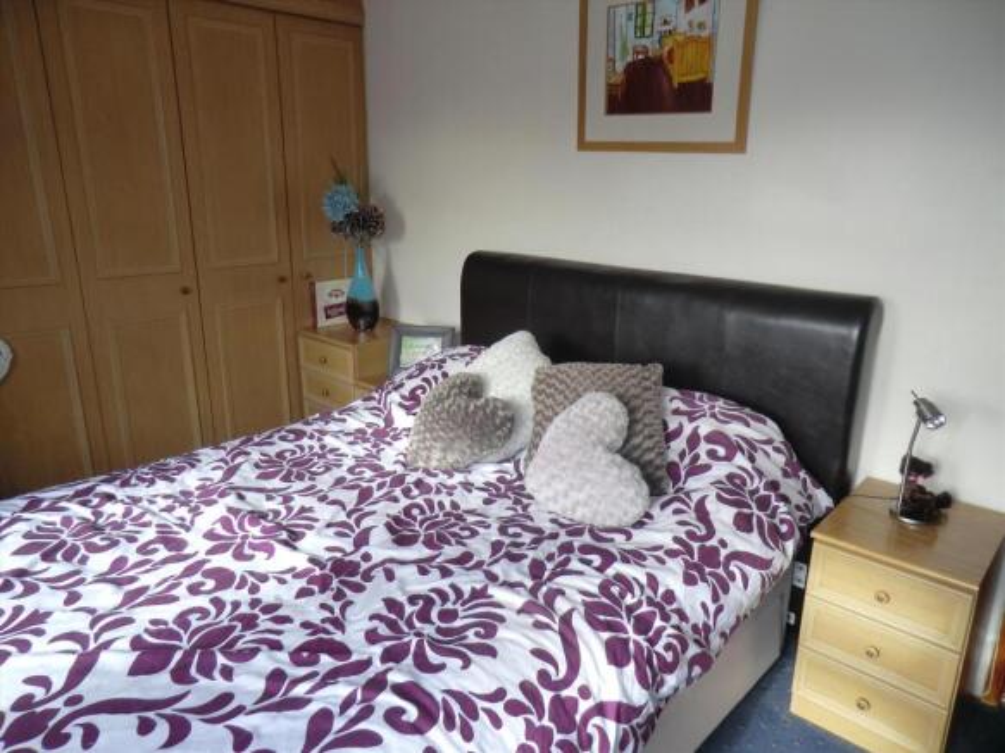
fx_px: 697
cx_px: 502
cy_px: 376
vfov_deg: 56.8
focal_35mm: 24
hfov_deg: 71.6
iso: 100
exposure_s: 1/60
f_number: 3.2
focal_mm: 4.3
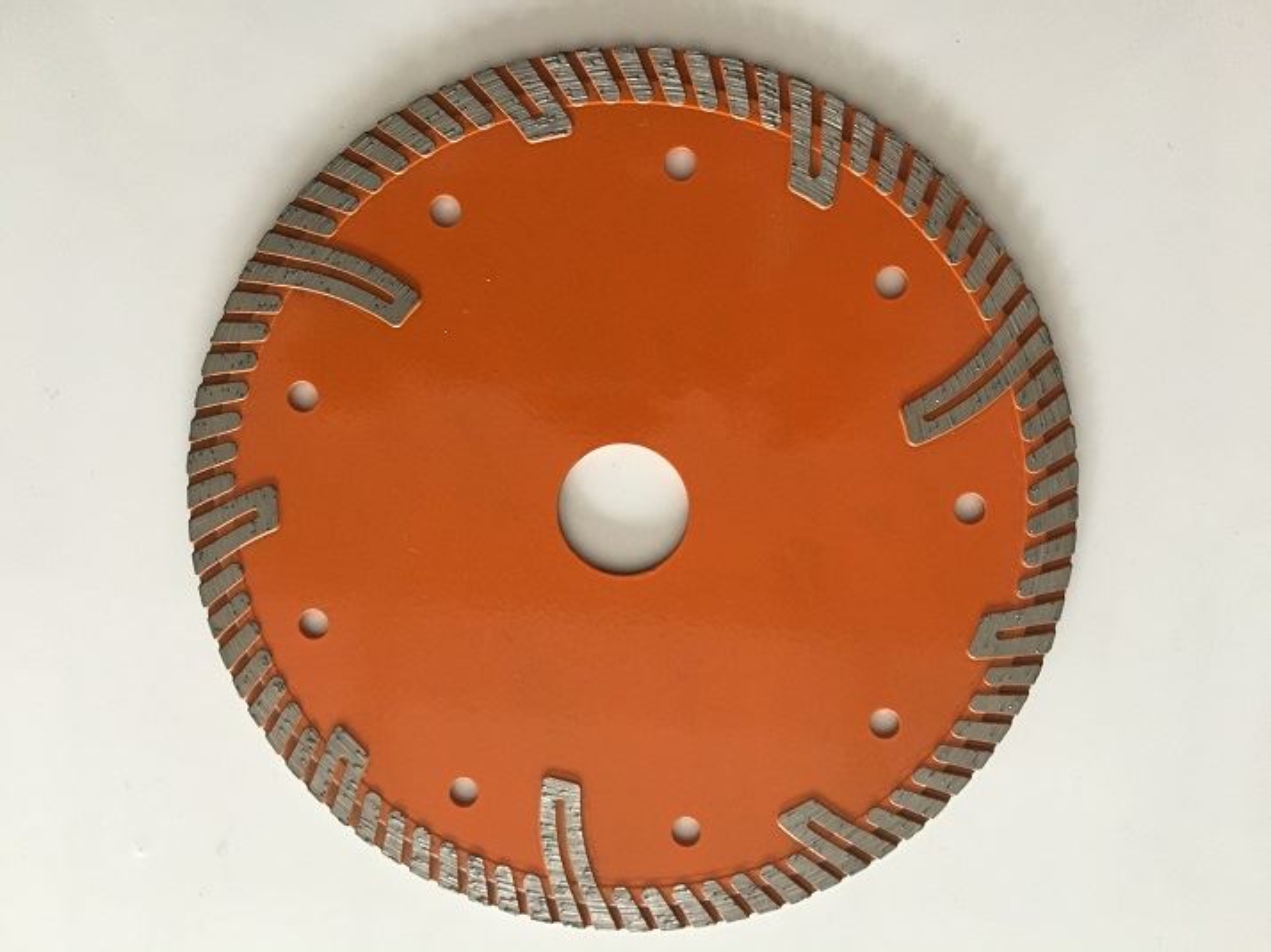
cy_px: 476
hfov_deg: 61.7
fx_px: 1064
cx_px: 636
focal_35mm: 29
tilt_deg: -80.8
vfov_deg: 48.2
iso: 200
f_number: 2.2
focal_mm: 4.15
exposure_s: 1/25
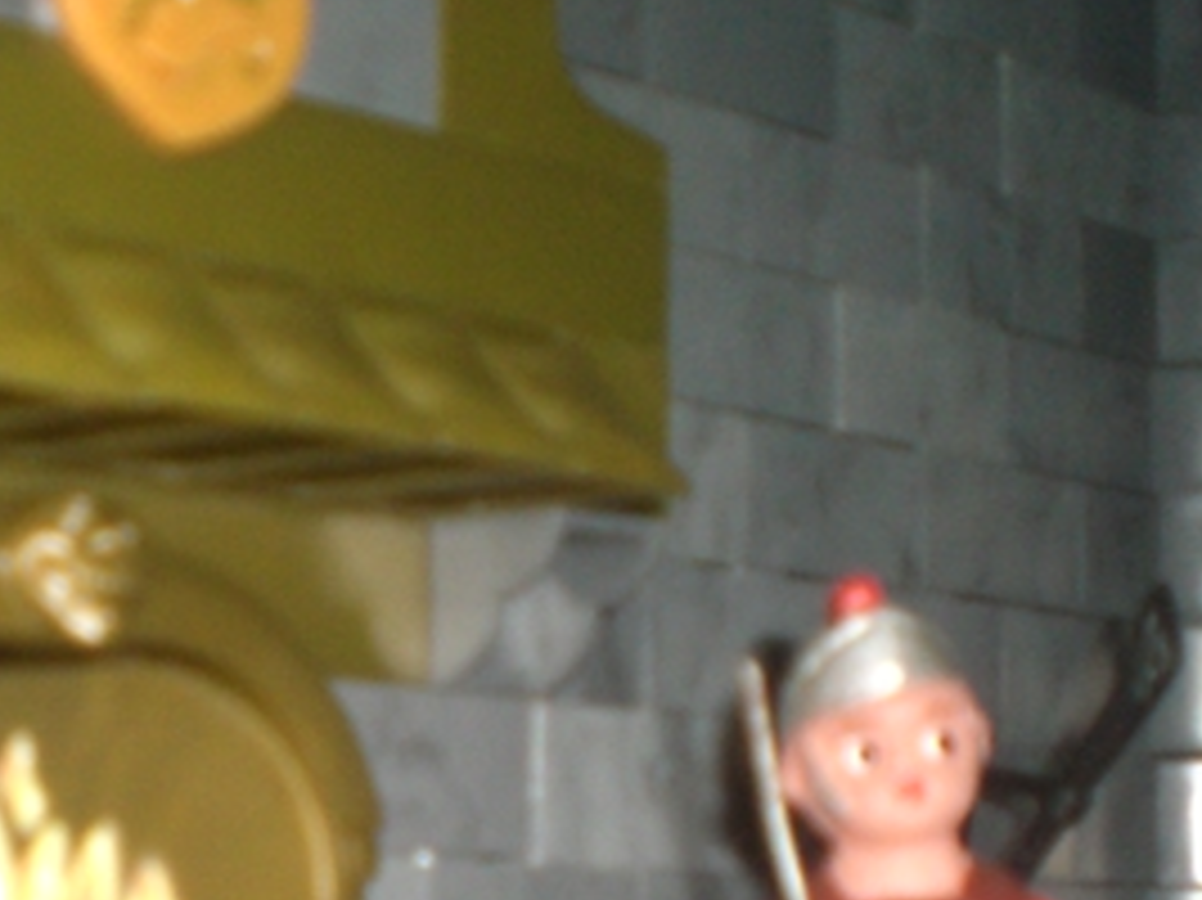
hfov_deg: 21.2
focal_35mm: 91
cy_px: 945
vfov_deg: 15.8
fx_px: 3158
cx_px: 185
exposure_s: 1/60
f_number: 3.1
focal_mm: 6.3
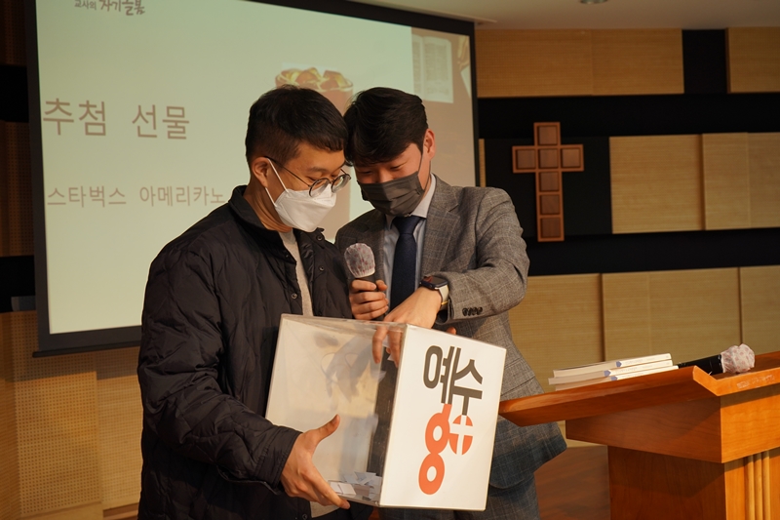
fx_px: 996
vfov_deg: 29.2
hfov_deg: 42.8
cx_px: 390
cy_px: 260
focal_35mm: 46
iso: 640
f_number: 5.6
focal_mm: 46
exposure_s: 1/50
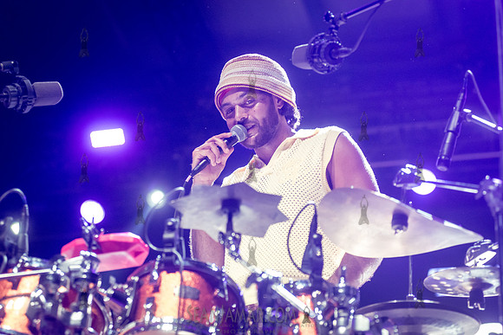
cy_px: 168
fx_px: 1202
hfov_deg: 23.6
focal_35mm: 86
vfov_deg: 15.9
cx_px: 252
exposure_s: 1/500
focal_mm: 86
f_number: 3.5
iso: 4000
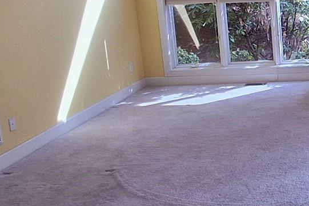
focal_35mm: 63
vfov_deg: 21.5
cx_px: 356
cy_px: 61
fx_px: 541
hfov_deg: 28.4
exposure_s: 1/100
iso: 50
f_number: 2.2
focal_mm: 1.46
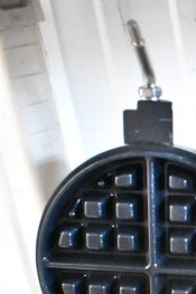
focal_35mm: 94
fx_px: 769
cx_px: 316
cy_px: 346
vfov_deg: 20.4
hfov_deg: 13.5
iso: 12800
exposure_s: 1/30
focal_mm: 18
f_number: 3.5
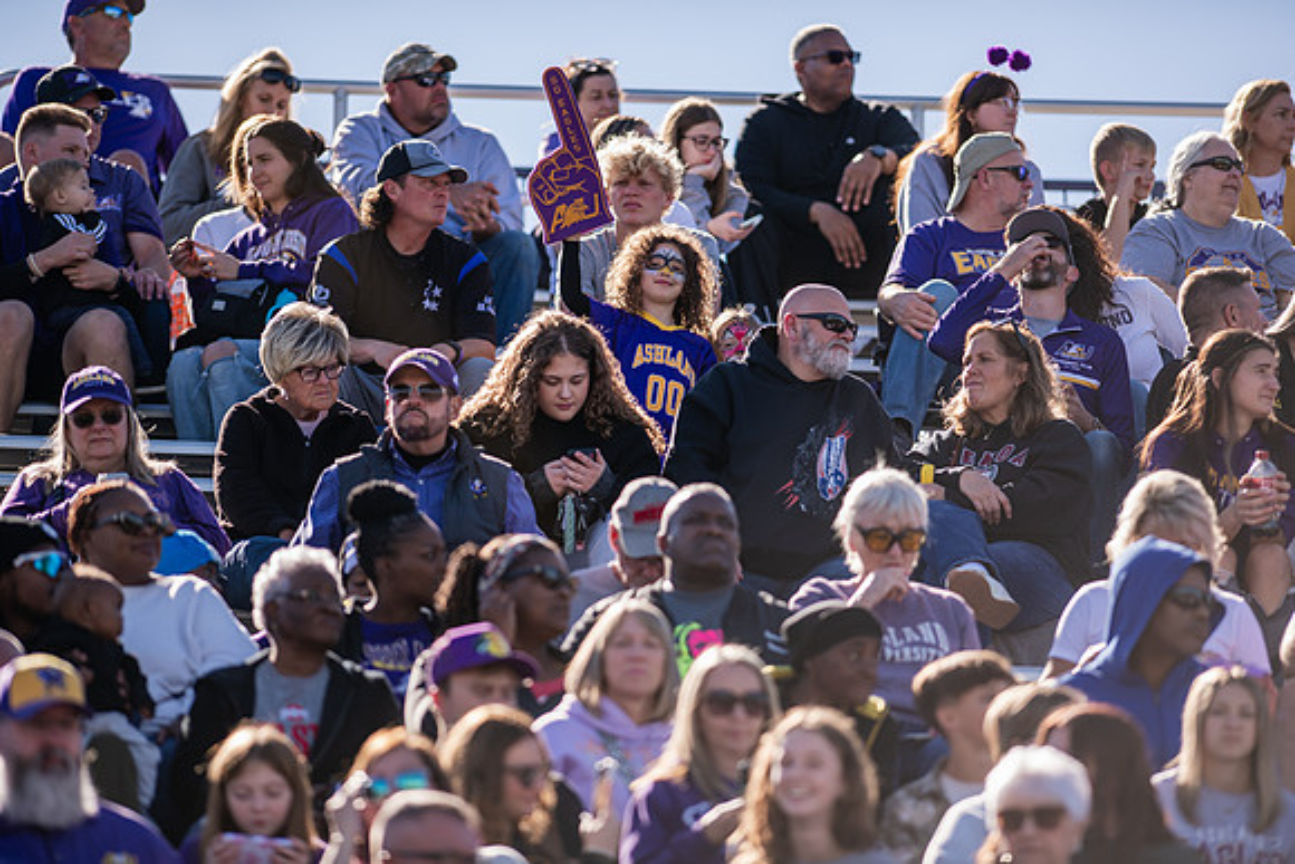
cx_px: 648
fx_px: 10794
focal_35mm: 300
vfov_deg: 4.6
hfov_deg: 6.9
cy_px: 432
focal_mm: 300
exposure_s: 1/800
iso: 100
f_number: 3.2
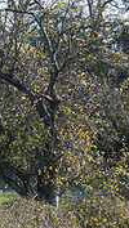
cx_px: -228
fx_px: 1970
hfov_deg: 3.7
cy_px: 219
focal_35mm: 325
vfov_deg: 6.6
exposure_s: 1/1250
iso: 1000
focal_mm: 95
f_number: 5.6
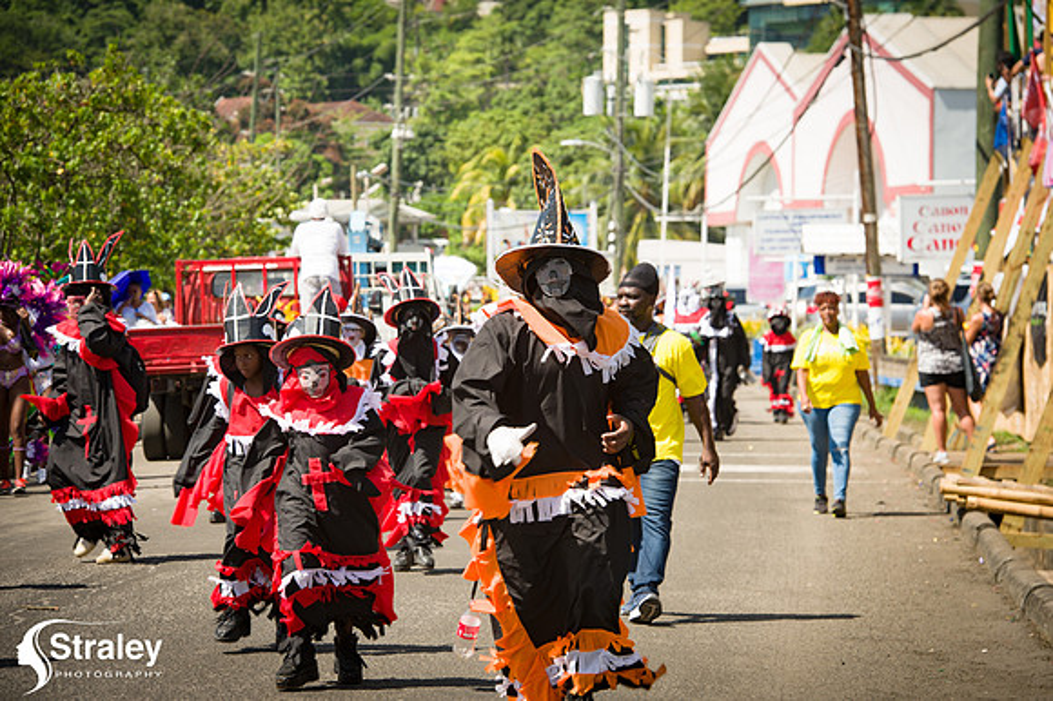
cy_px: 350
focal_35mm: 135
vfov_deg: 10.1
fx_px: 3946
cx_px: 526
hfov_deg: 15.2
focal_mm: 135
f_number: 8
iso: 100
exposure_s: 1/160
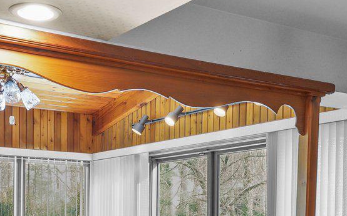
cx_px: 125
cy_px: 207
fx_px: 634
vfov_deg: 19.0
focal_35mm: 67
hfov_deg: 30.5
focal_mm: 17.8
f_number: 8
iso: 400
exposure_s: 1/3
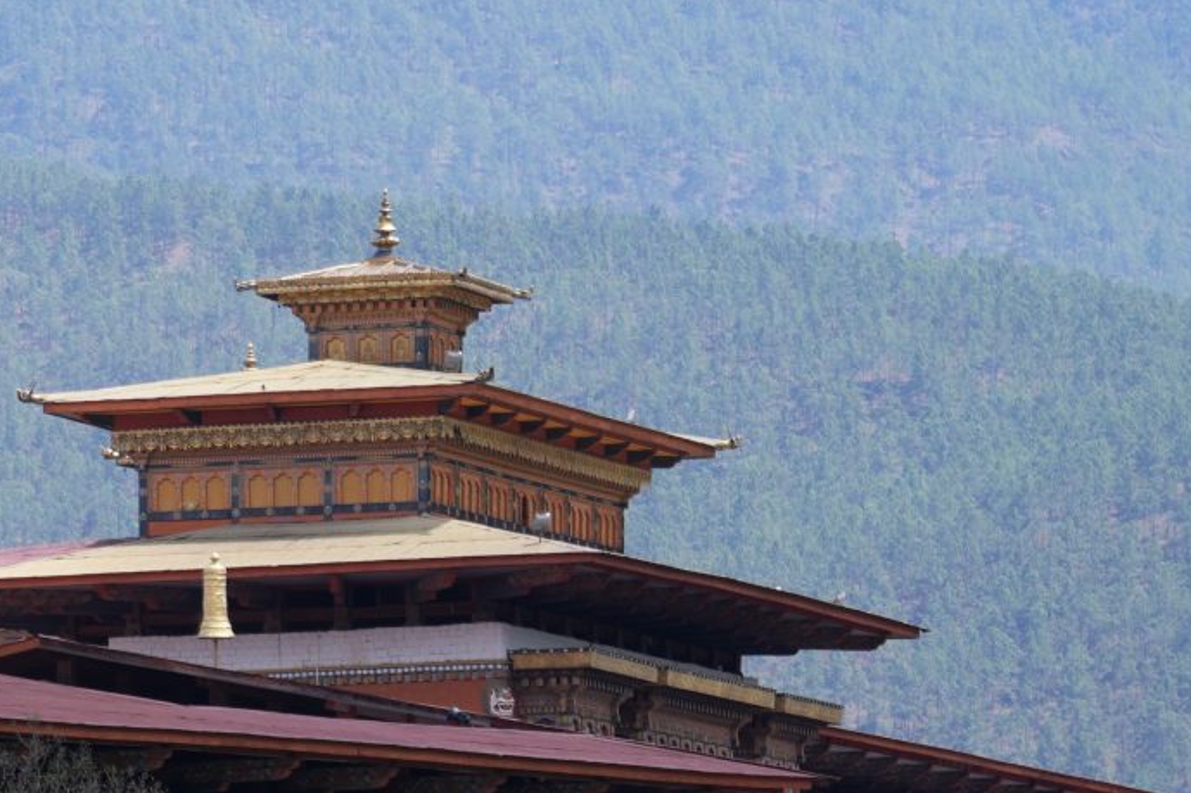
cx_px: -952
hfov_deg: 5.5
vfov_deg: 3.7
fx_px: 12171
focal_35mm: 368
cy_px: 903
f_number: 5.6
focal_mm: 99
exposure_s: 1/250
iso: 100
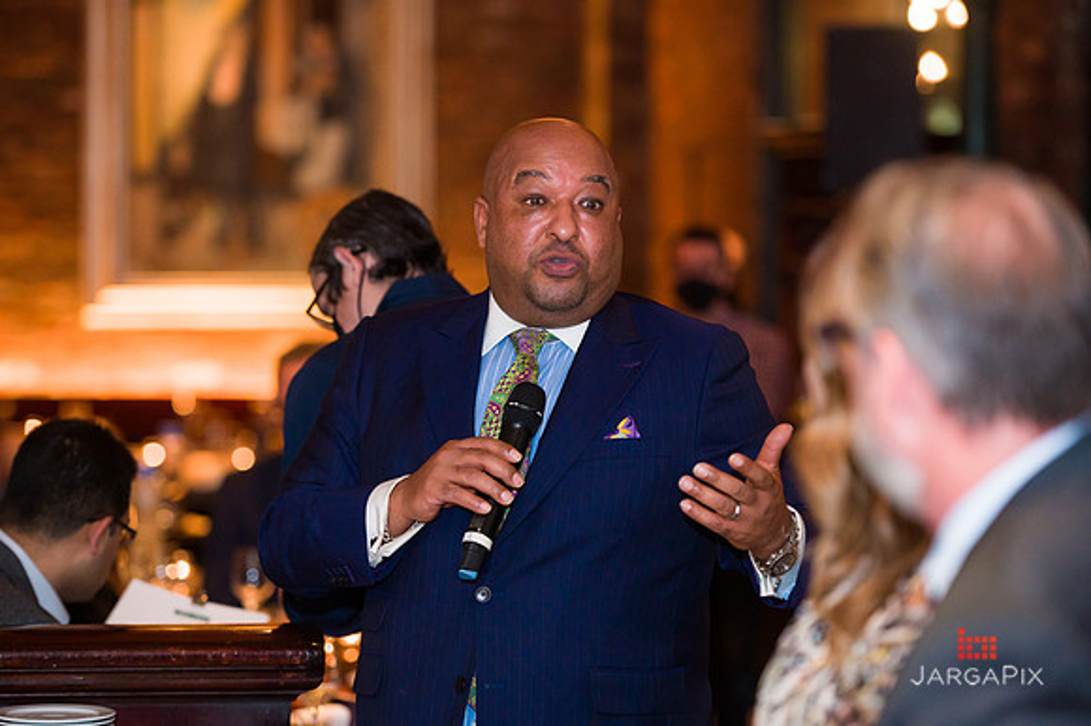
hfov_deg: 15.2
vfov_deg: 10.1
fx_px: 4089
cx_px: 546
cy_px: 363
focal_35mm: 135
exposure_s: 1/125
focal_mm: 135
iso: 1600
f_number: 3.2
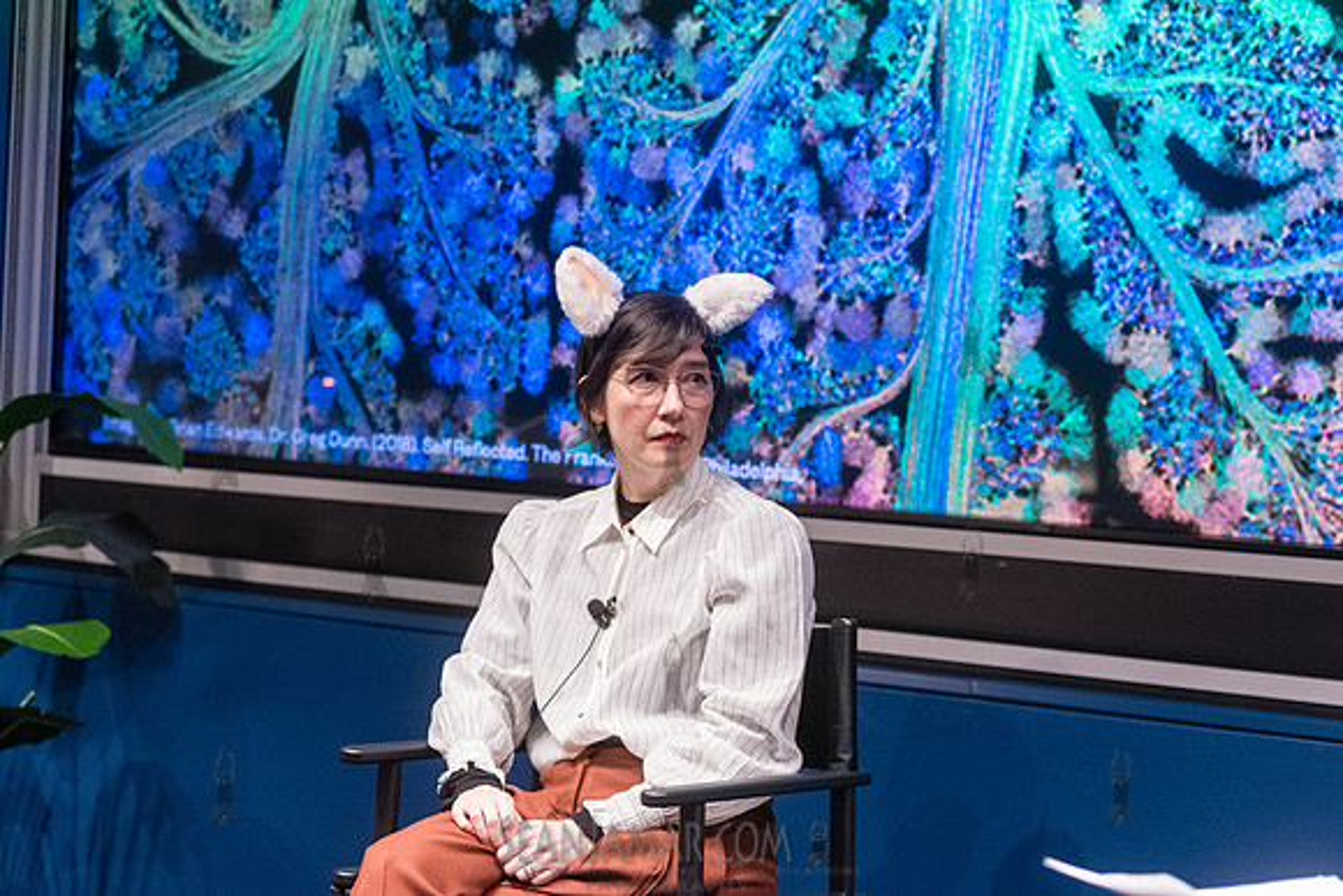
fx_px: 3472
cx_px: 672
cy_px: 448
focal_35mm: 93
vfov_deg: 14.7
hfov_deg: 21.9
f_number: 4
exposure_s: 1/200
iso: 6400
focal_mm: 92
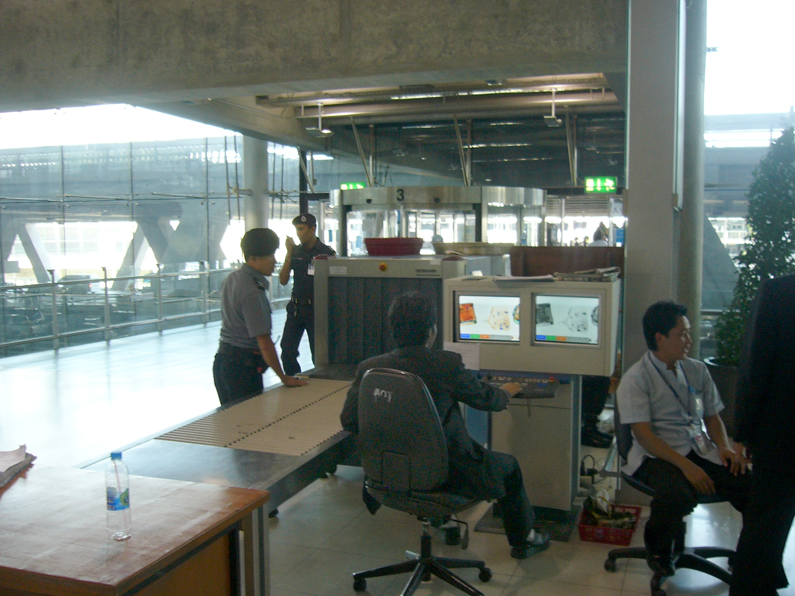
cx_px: 398
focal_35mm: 35
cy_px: 298
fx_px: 804
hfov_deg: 52.6
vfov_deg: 40.7
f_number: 2.8
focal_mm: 5.8
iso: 100
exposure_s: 1/20
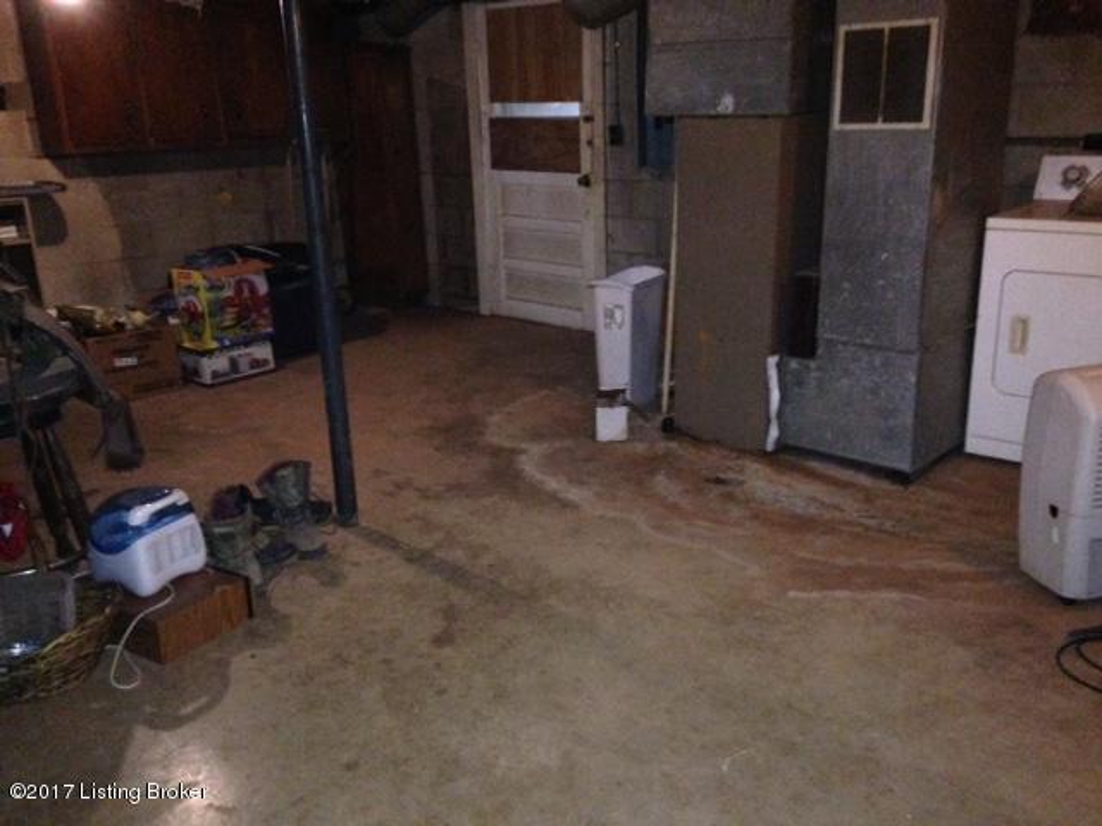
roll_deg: +0.3
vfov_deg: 42.9
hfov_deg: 55.4
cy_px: 413
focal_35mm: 33
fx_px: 1051
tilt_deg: -17.5
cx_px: 551
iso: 800
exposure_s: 1/16
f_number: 2.4
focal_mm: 4.12
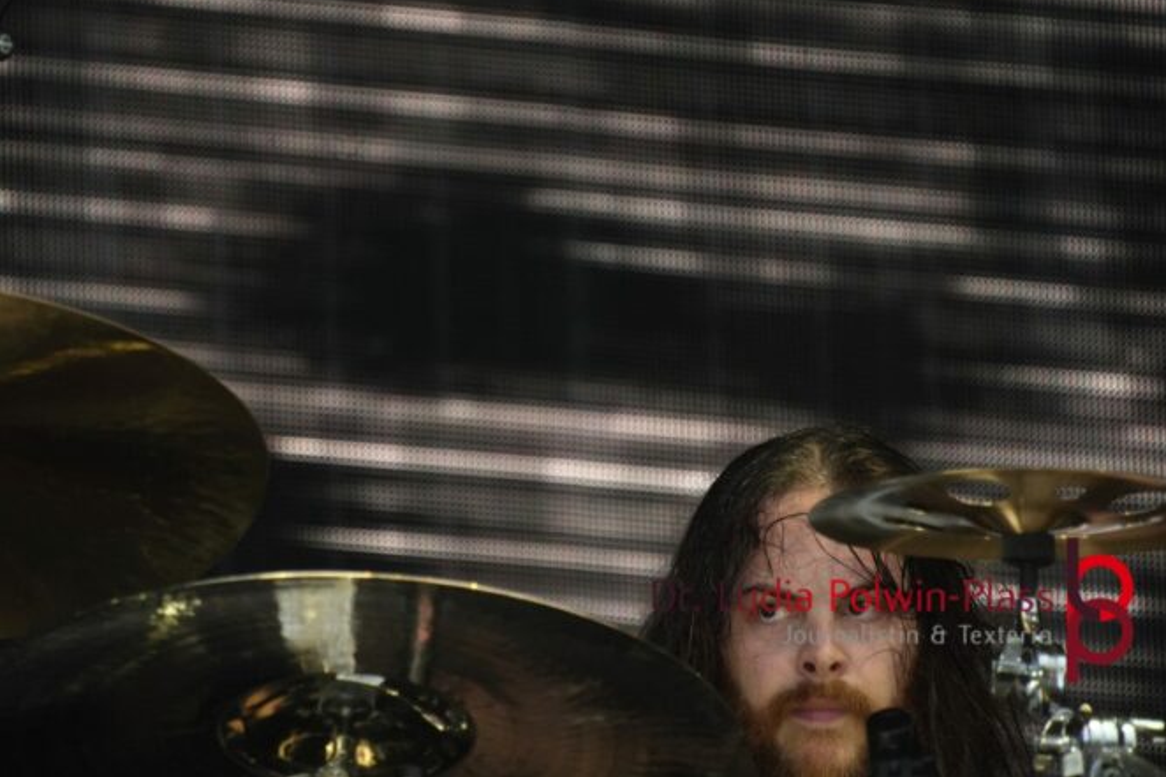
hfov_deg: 4.0
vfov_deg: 2.6
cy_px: 329
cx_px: 506
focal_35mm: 522
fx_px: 16902
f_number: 6.3
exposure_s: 1/500
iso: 4000
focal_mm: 300
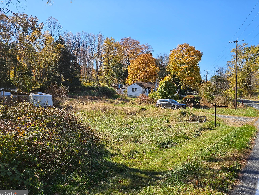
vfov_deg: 56.8
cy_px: 99
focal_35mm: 24
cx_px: 130
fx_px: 180
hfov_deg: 71.6
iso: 25
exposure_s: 1/1192
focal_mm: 5.4
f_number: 1.8
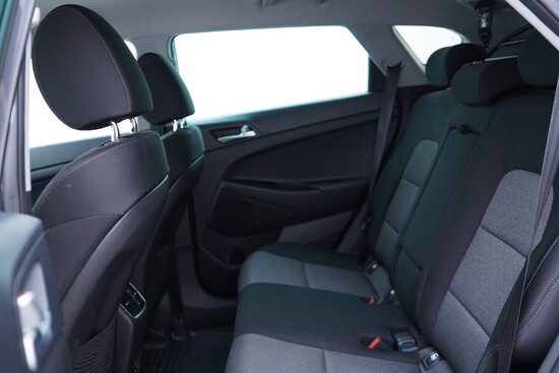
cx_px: 280
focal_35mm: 36
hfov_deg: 53.1
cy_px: 186
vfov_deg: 36.9
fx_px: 559
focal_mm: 24
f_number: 2.8
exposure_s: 1/40
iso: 400
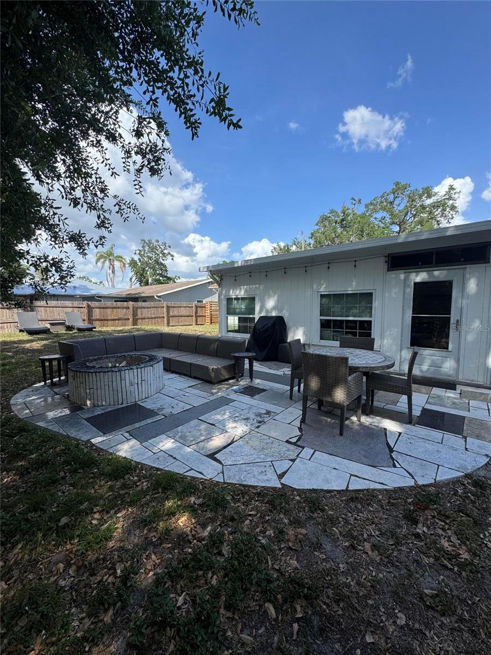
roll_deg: +0.8
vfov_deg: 102.1
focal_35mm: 14
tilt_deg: -3.7
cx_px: 246
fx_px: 265
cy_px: 328
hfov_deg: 85.7
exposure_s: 1/1110
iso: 40
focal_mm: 2.22
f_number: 2.2
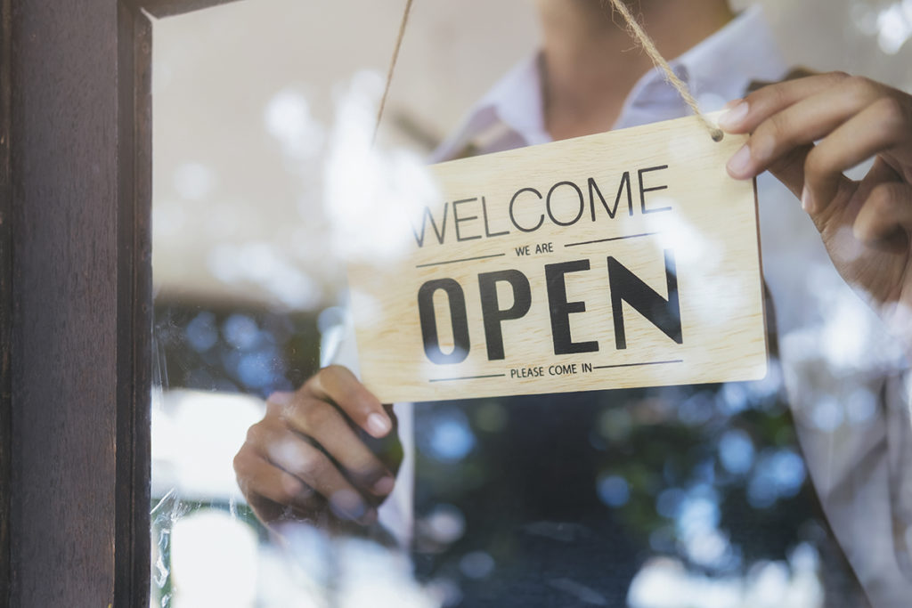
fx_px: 1343
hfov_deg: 37.5
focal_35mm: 53
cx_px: 456
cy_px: 304
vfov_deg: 25.5
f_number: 2
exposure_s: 1/125
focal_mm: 35
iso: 200
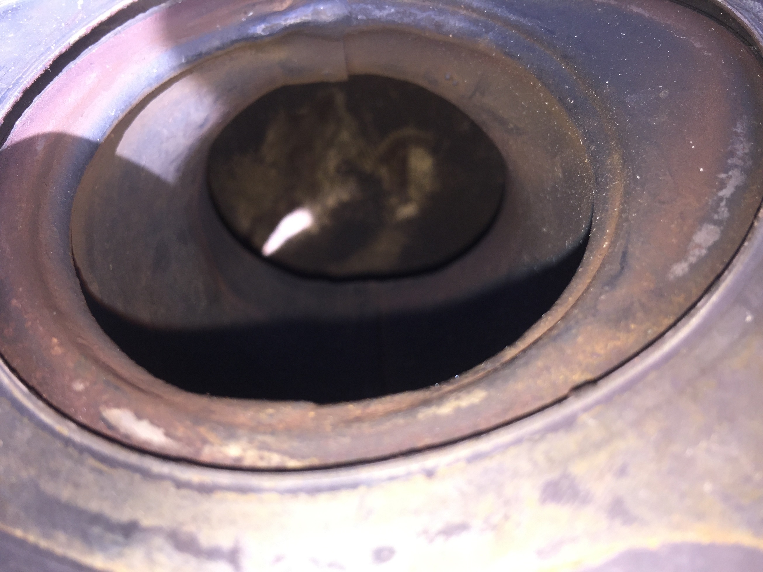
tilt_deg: -53.6
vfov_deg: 48.2
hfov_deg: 61.7
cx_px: 382
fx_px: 639
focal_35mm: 29
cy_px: 286
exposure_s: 1/187
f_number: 2.2
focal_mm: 4.15
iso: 32
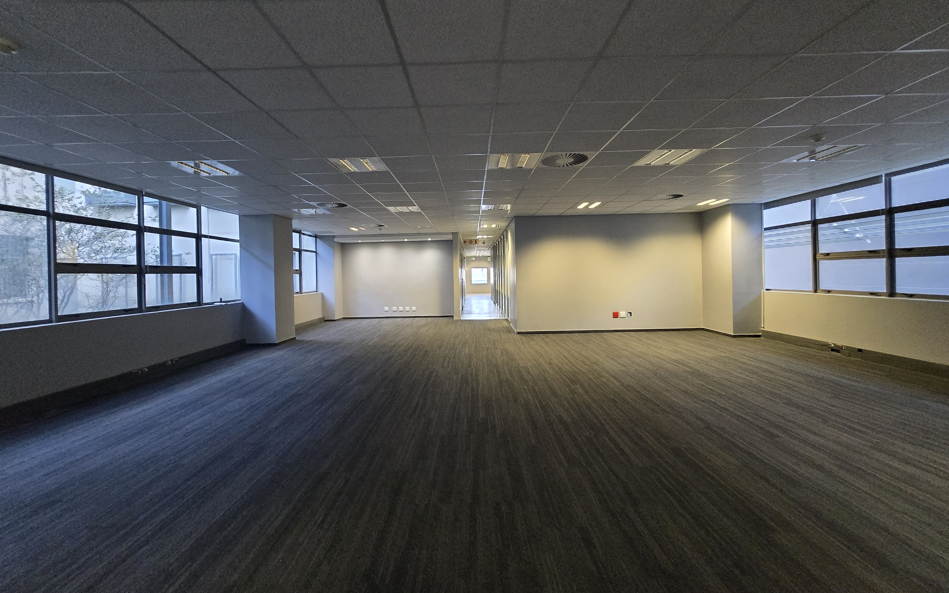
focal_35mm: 14
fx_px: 362
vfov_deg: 78.6
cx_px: 478
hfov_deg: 105.3
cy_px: 278
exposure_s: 1/50
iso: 640
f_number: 2.2
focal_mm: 1.7
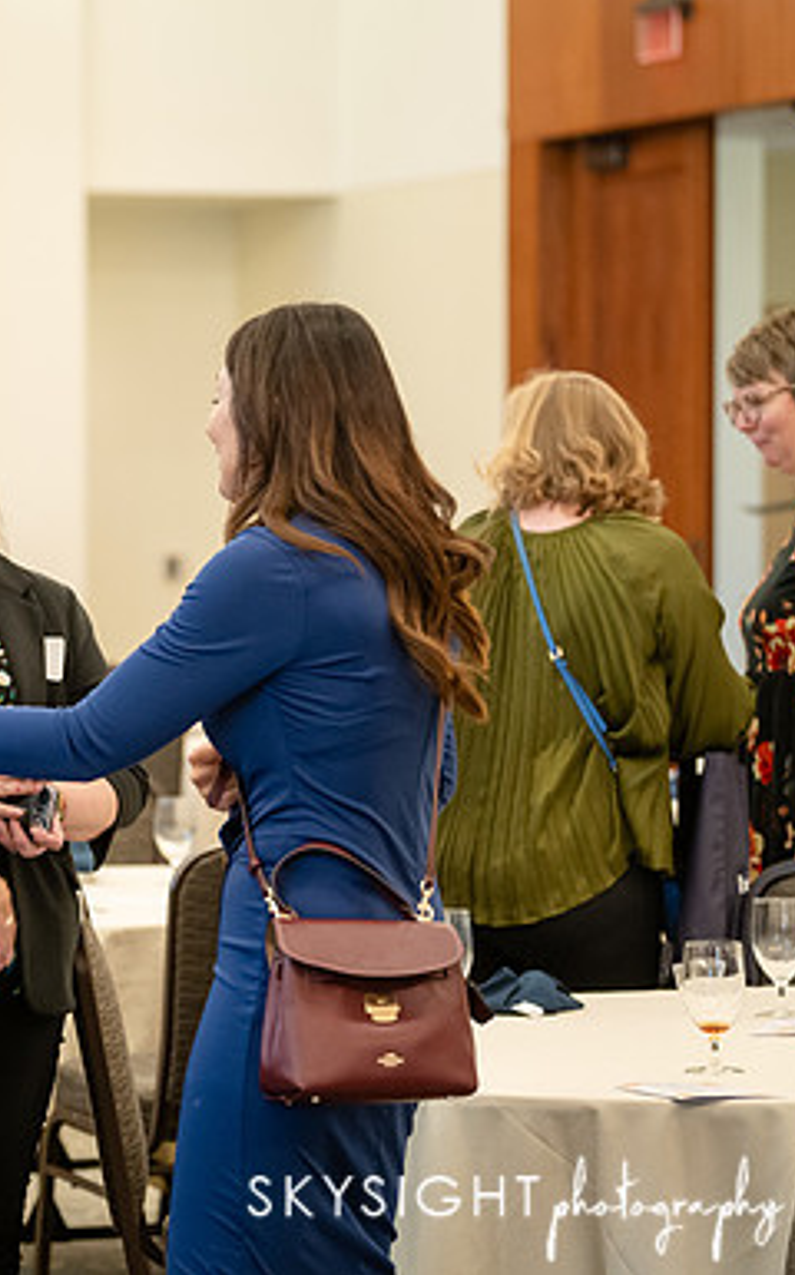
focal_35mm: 147
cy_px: 638
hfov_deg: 8.8
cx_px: -132
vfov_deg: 14.2
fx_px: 5105
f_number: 3.5
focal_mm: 95
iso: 3200
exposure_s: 1/160
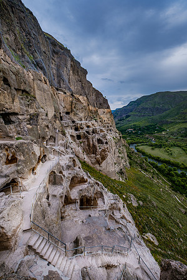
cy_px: 140
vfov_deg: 100.4
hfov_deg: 77.3
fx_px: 117
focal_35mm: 15
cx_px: 94
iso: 160
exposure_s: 1/170
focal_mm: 10
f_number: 8
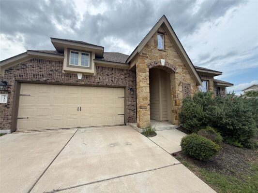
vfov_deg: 85.7
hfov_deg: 102.1
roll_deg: -0.2
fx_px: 104
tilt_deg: +4.2
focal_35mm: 14
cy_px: 96
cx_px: 129
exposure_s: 1/717
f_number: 2.2
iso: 64
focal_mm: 2.22
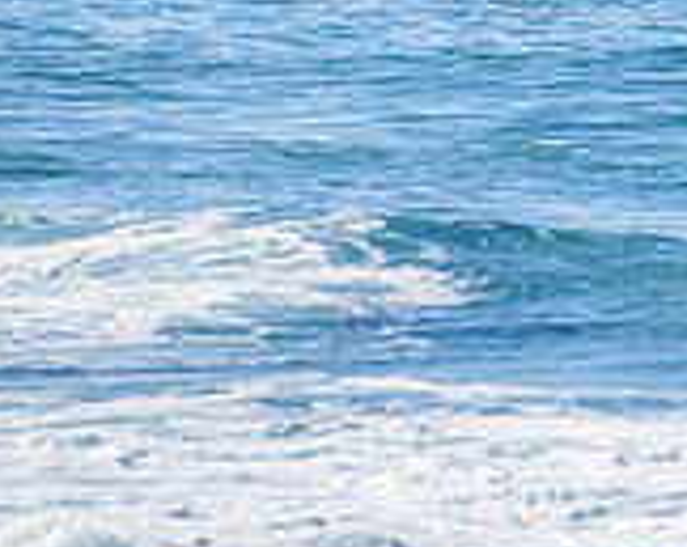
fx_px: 41952
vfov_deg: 0.7
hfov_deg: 0.9
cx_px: 1330
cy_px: -256
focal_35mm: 2067
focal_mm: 500
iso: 250
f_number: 5.6
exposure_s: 1/4000
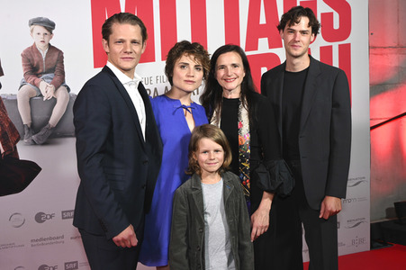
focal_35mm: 40
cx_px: 203
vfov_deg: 33.4
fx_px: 451
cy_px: 135
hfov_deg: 48.5
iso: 2000
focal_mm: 40
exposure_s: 1/200
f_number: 7.1
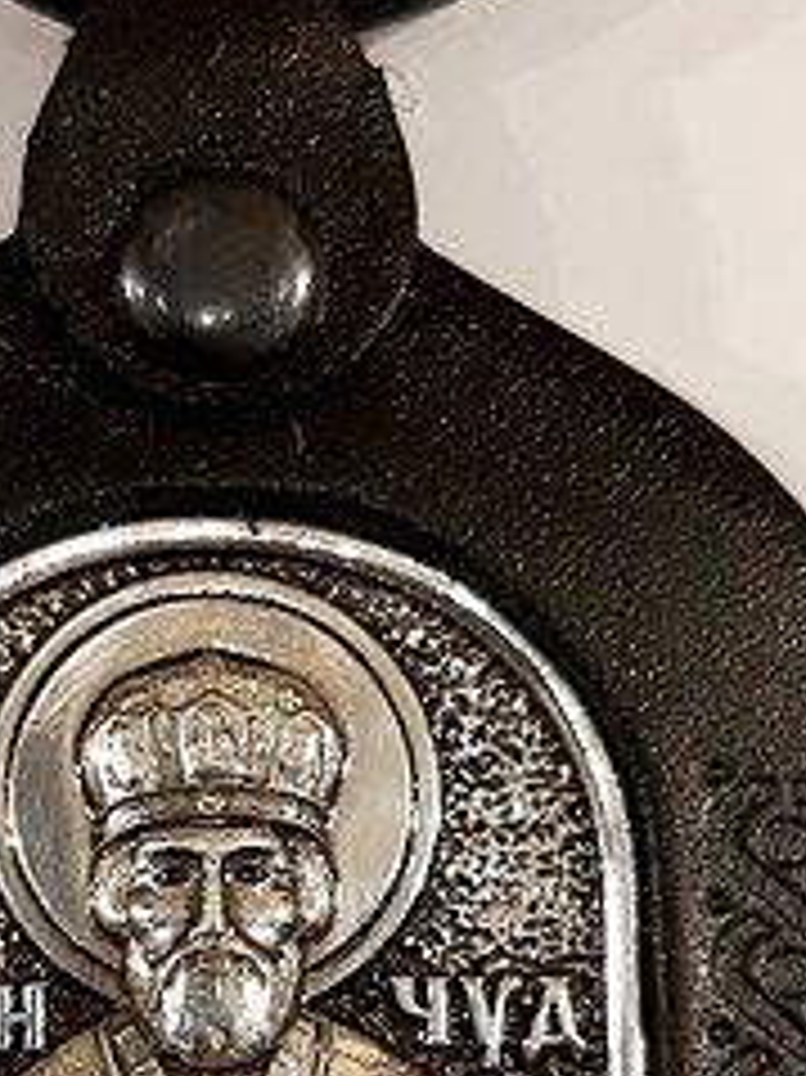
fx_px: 2703
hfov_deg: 16.9
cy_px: 950
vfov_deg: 22.0
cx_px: 227
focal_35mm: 87
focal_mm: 3.93
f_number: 1.7
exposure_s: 1/50
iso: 64
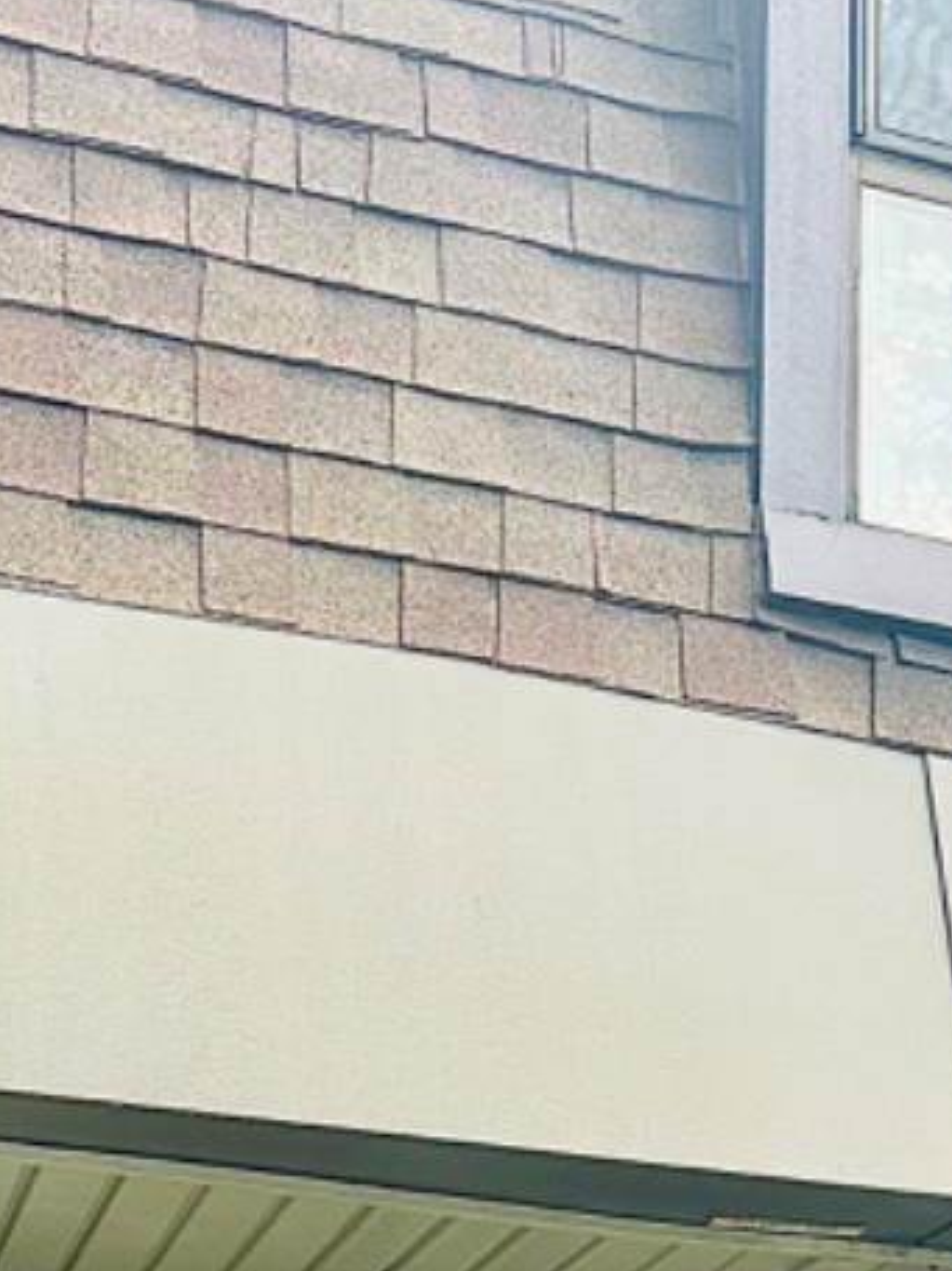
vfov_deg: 21.1
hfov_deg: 17.5
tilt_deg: +2.6
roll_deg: -0.9
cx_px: 1083
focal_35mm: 81
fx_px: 2972
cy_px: 1810
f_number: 1.78
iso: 80
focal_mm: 6.86
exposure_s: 1/271
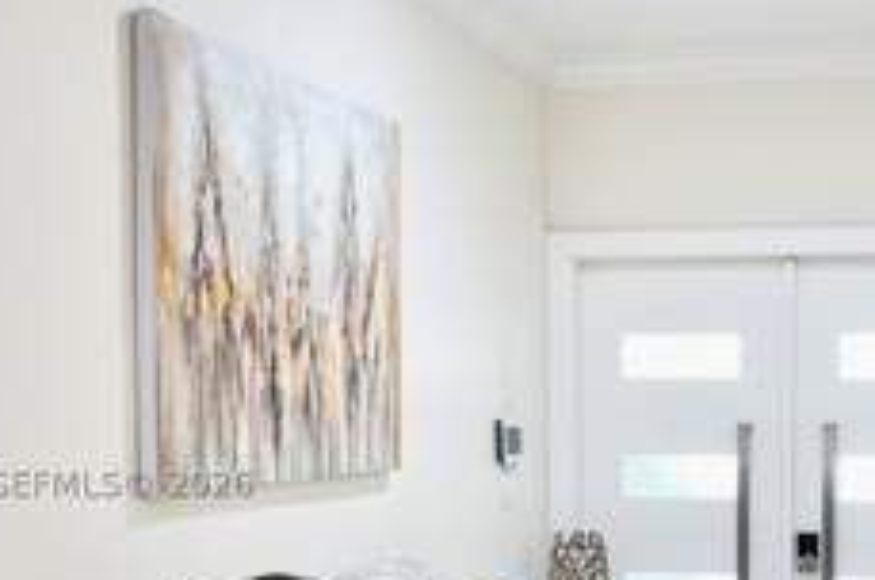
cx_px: 676
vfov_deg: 21.2
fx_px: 1529
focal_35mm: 63
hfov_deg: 31.3
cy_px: 479
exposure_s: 1/60
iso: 1250
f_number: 4
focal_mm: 20
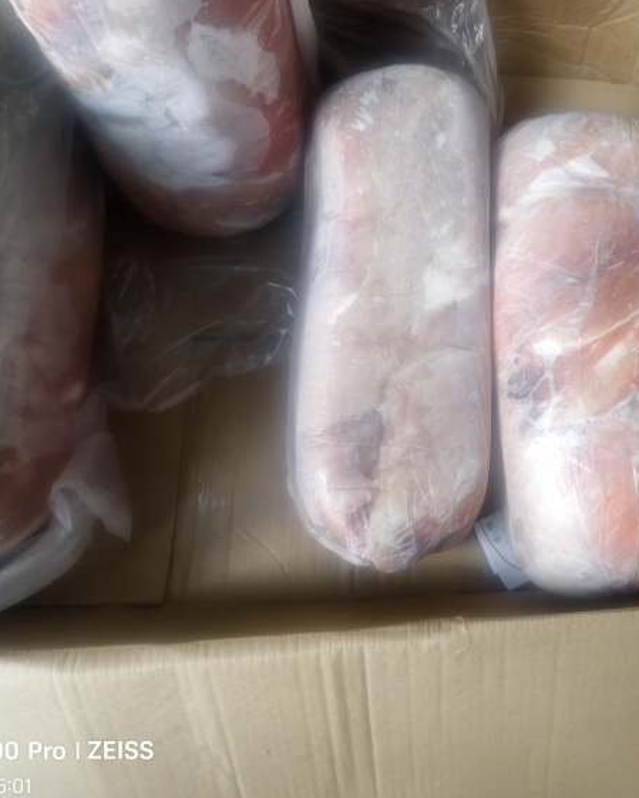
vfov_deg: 55.7
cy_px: 397
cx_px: 428
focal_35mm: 32
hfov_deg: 45.1
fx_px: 756
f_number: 1.57
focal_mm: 6.54
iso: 1058
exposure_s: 1/905
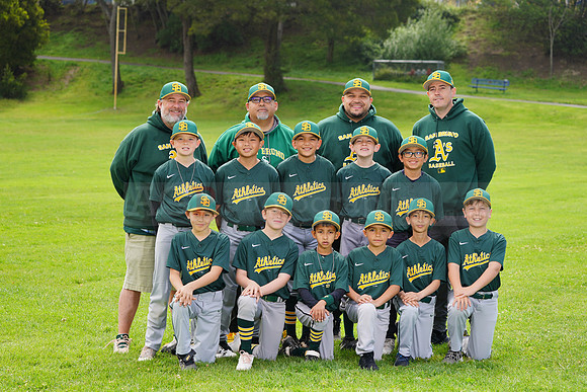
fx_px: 1631
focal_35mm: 100
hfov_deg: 20.4
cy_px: 196
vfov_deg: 13.7
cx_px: 294
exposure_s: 1/250
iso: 100
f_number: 6.3
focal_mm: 100
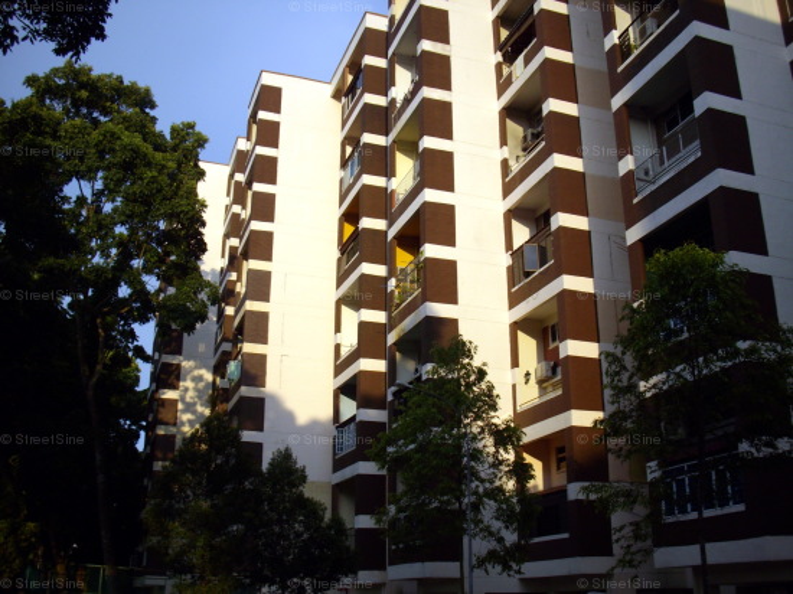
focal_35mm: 37
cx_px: 396
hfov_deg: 50.2
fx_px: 847
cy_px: 297
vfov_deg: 38.6
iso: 80
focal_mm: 6.2
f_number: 5.6
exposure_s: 1/200
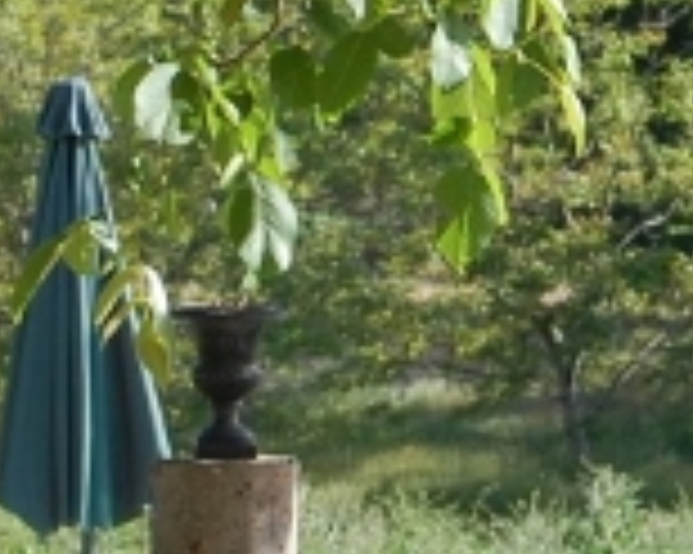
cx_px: 234
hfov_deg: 3.8
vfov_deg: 3.0
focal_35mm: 514
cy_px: -227
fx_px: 10538
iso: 200
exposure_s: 1/200
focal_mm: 55
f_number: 7.1
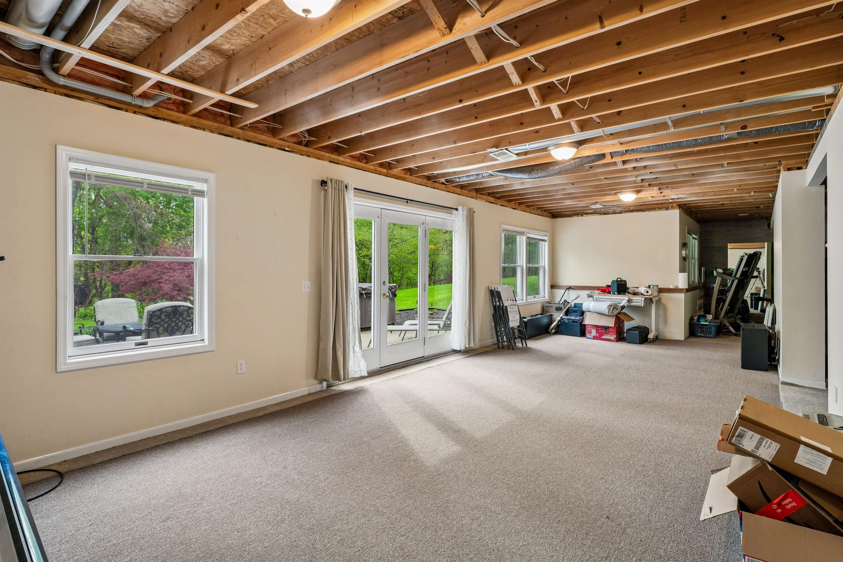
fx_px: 419
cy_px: 281
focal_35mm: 18
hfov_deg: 90.3
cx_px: 422
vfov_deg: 67.7
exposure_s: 1/5
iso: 400
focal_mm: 17.9
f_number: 13
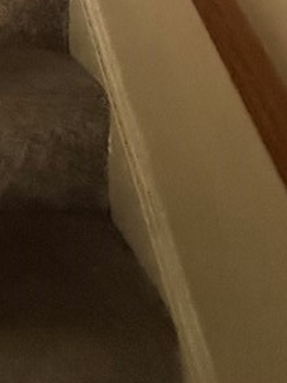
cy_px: -291
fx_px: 575
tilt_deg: +19.7
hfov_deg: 24.4
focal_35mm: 52
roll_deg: -0.7
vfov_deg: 22.7
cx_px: -90
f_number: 2.2
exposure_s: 1/60
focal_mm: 2.22
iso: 1000
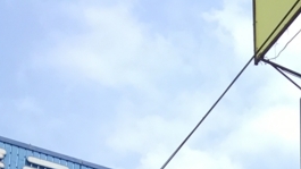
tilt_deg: +18.7
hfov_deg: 15.4
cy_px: 431
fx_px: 974
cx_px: 526
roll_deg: +4.4
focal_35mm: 122
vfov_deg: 8.8
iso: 25
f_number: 2.2
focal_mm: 4.15
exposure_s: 1/1068
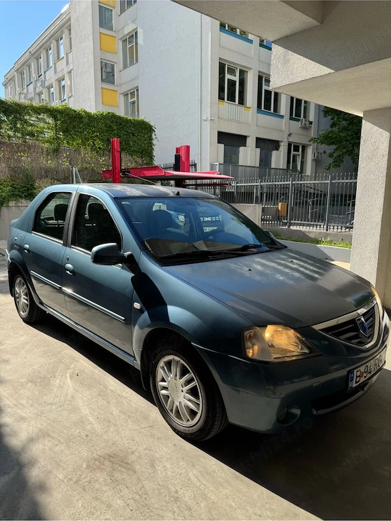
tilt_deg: -9.8
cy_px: 260
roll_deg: -1.2
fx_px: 361
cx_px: 196
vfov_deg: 71.6
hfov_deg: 56.8
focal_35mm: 24
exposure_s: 1/1818
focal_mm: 6.76
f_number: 1.78
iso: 80
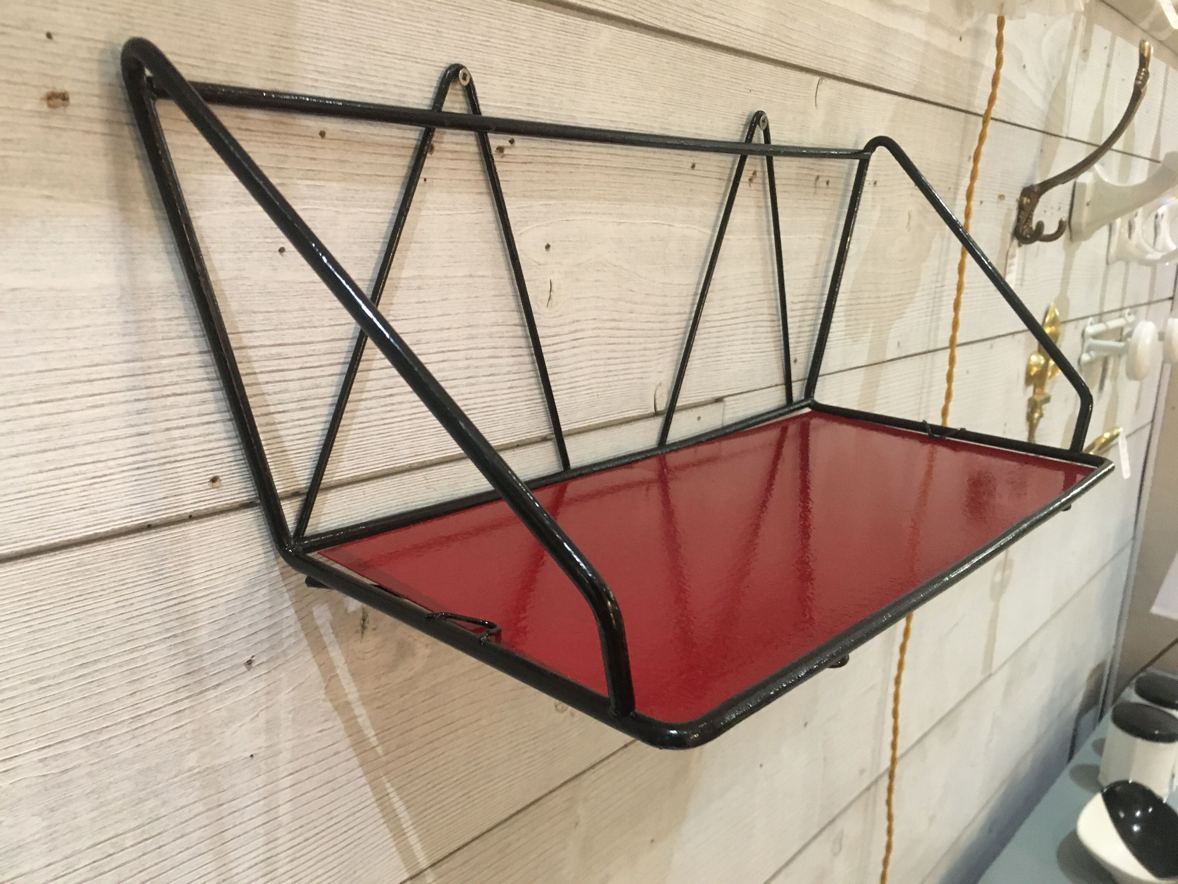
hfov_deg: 61.7
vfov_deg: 48.2
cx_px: 589
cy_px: 442
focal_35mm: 29
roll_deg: -3.5
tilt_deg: -11.5
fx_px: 987
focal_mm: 4.15
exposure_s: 1/17
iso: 200
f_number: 2.2
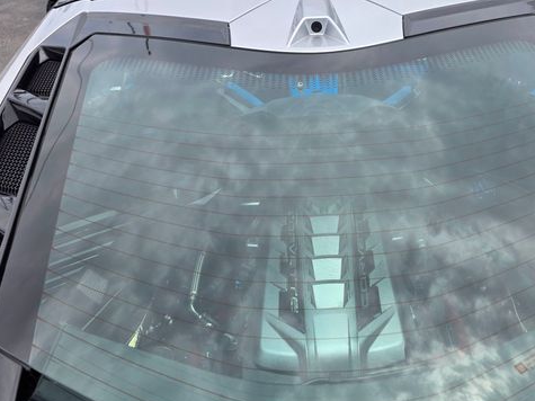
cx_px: 320
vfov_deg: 45.3
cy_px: 233
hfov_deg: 57.9
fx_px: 479
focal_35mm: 31
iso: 80
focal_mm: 6.3
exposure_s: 1/3550
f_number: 1.7
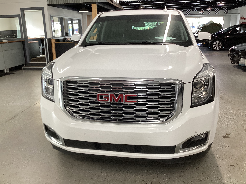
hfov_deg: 58.4
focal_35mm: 31
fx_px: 220
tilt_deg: -16.8
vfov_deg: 45.4
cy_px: 92
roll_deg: +0.5
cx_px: 123
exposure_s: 1/50
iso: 100
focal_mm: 3.3
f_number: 2.4
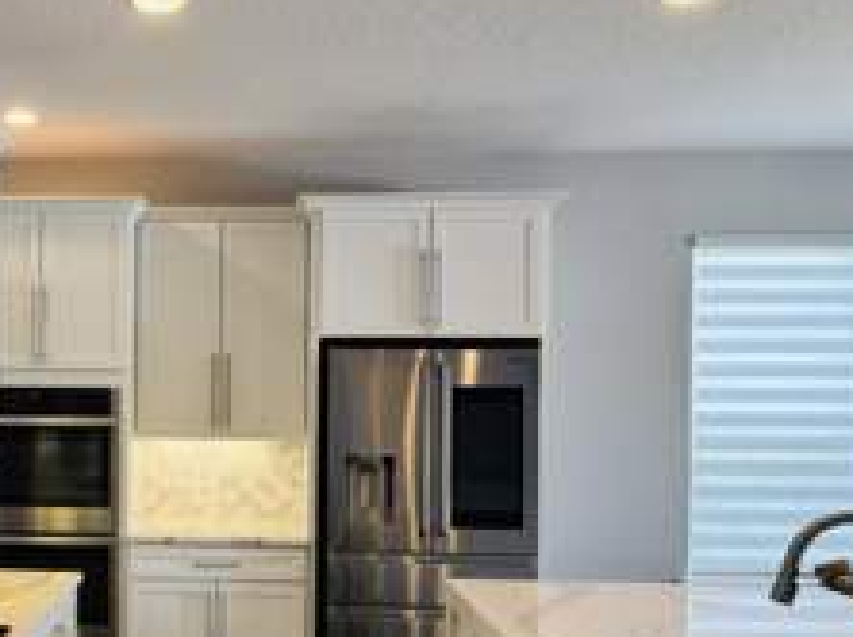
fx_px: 1280
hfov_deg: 35.6
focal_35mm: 52
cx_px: 169
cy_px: 397
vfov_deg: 27.9
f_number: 1.78
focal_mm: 6.76
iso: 100
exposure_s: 1/120
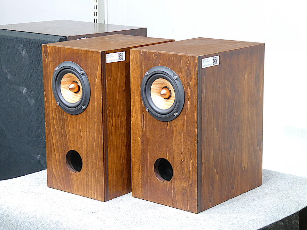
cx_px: 154
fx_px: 745
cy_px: 115
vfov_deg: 17.6
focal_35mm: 84
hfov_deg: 23.3
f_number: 4.8
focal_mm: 15
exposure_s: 1/3.2
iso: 200
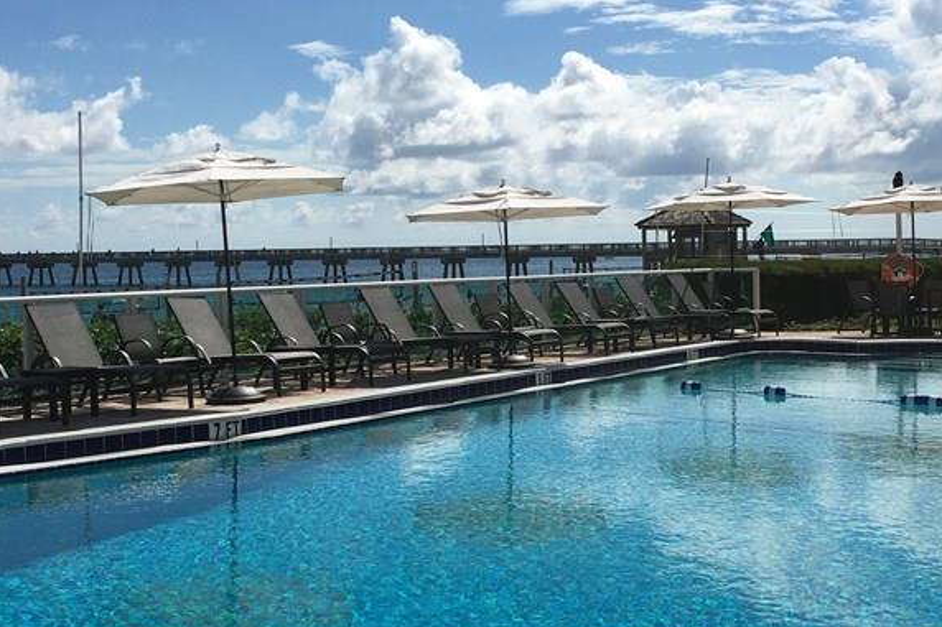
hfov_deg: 36.9
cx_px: 471
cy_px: 303
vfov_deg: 25.0
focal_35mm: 54
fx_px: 1413
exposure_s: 1/5128
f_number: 2.2
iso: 25
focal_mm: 4.15
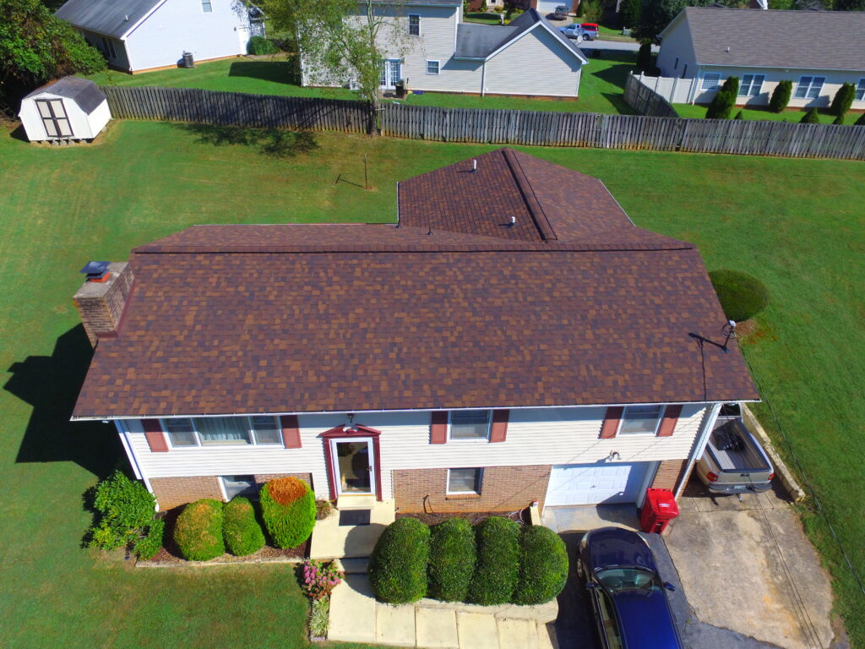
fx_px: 500
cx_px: 432
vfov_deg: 66.0
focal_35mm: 20
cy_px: 324
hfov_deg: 81.7
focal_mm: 3.61
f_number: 2.8
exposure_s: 1/1156
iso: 100
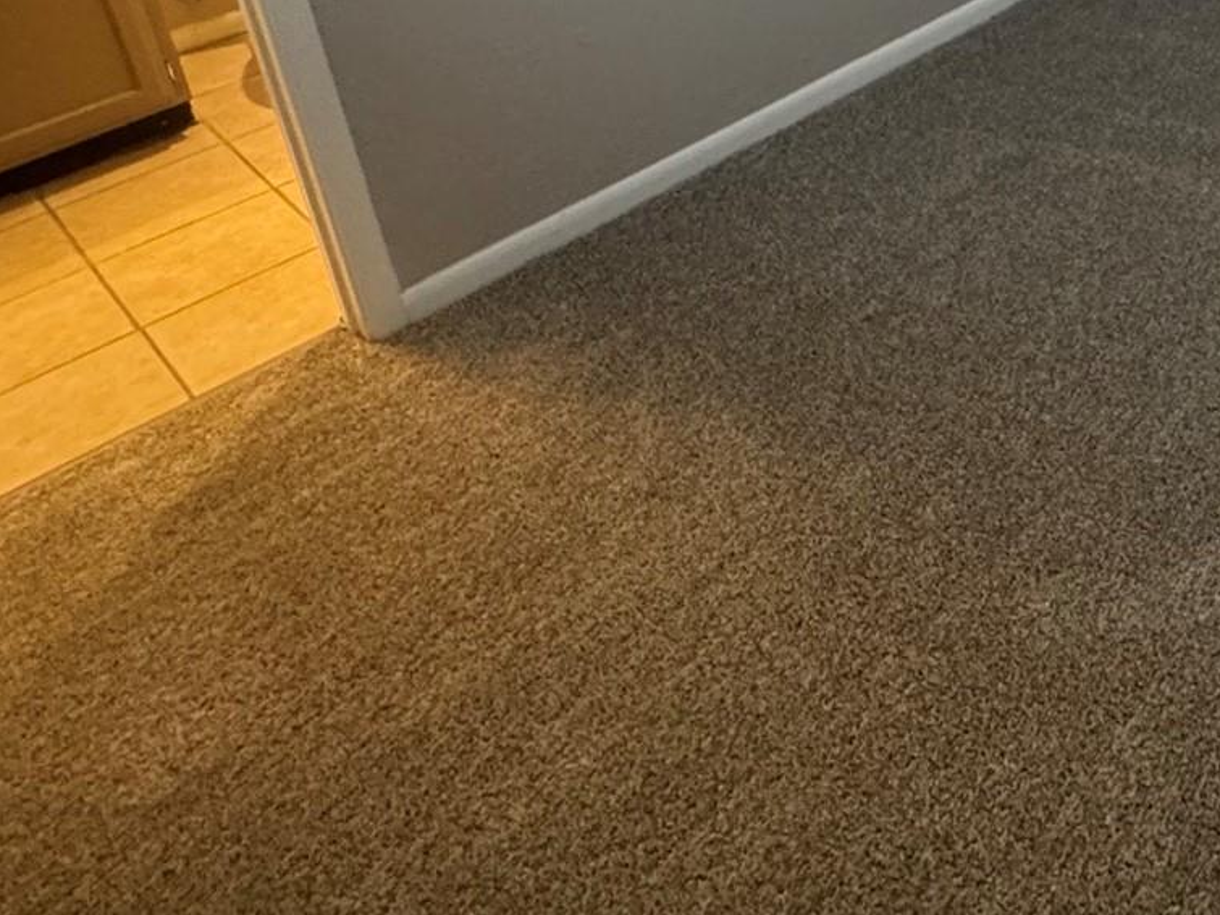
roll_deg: +2.1
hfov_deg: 40.9
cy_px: -184
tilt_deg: -17.9
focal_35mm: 38
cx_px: 1289
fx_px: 1339
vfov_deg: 31.5
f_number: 2.2
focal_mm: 2.22
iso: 500
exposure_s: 1/60
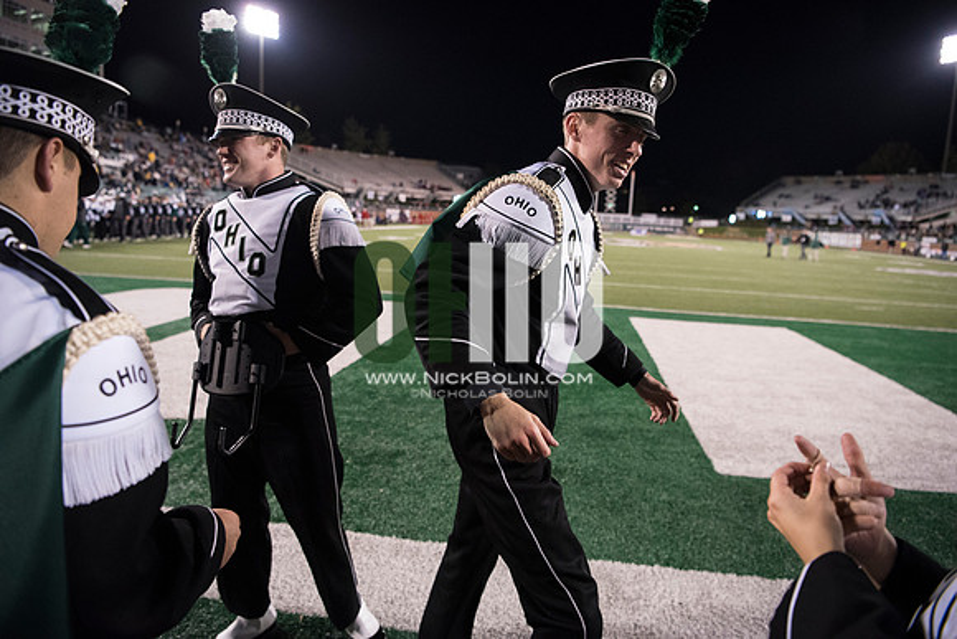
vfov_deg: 53.2
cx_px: 478
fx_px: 638
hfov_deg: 73.7
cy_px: 320
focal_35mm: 24
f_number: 3.2
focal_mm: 24
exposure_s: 1/800
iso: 4000
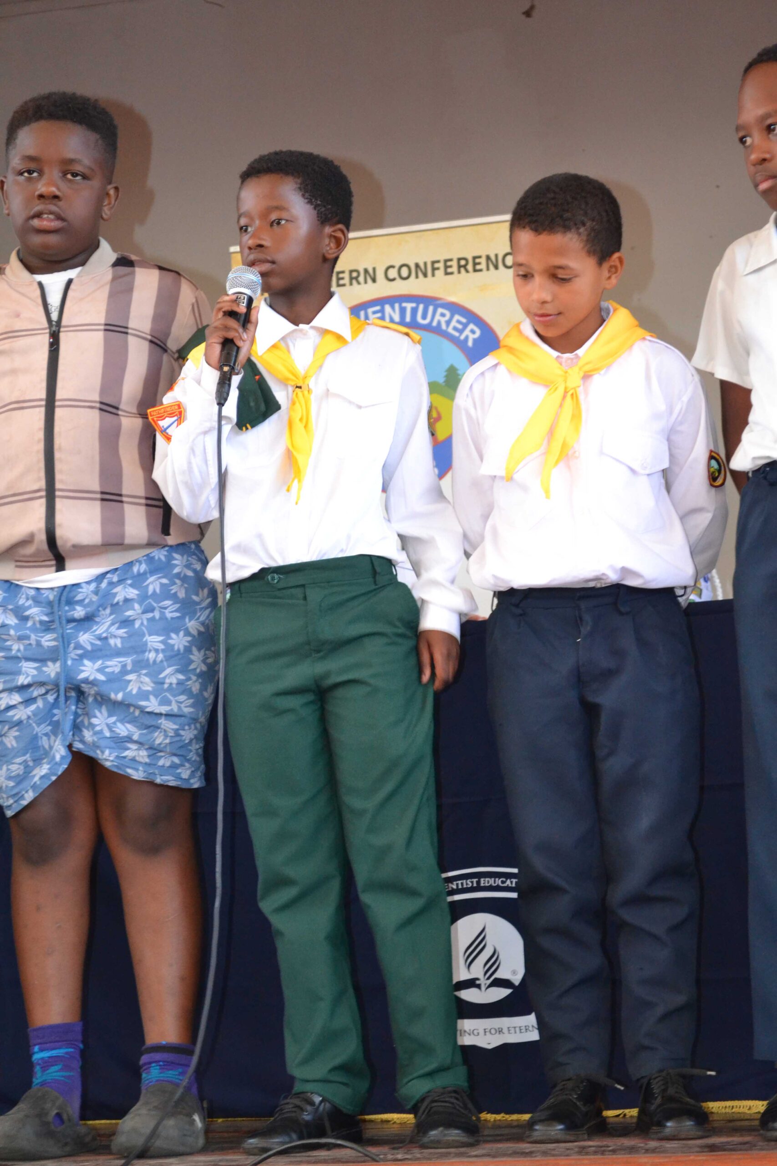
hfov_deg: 16.6
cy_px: 583
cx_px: 388
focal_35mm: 82
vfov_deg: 24.6
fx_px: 2670
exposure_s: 1/60
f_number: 5.6
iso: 2000
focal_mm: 55
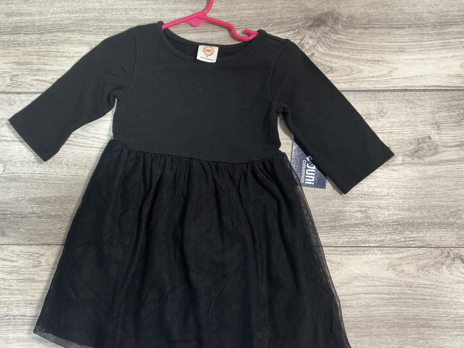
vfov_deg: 40.7
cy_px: 179
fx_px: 469
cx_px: 194
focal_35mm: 35
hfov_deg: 52.4
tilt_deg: -81.4
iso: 100
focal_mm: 3
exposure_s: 1/60
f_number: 1.8
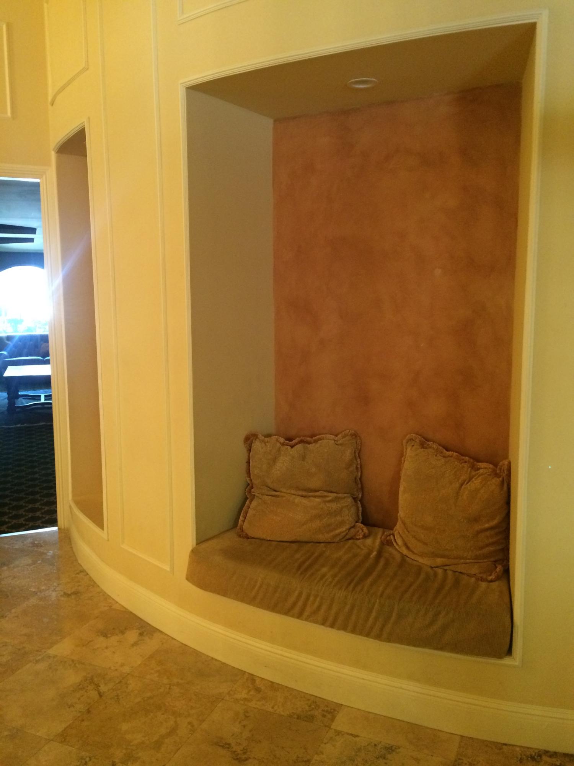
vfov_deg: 61.7
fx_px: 641
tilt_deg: -8.9
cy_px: 383
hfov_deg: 48.2
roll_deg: +1.2
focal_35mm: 29
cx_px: 287
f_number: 2.2
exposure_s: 1/24
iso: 320
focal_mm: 4.15
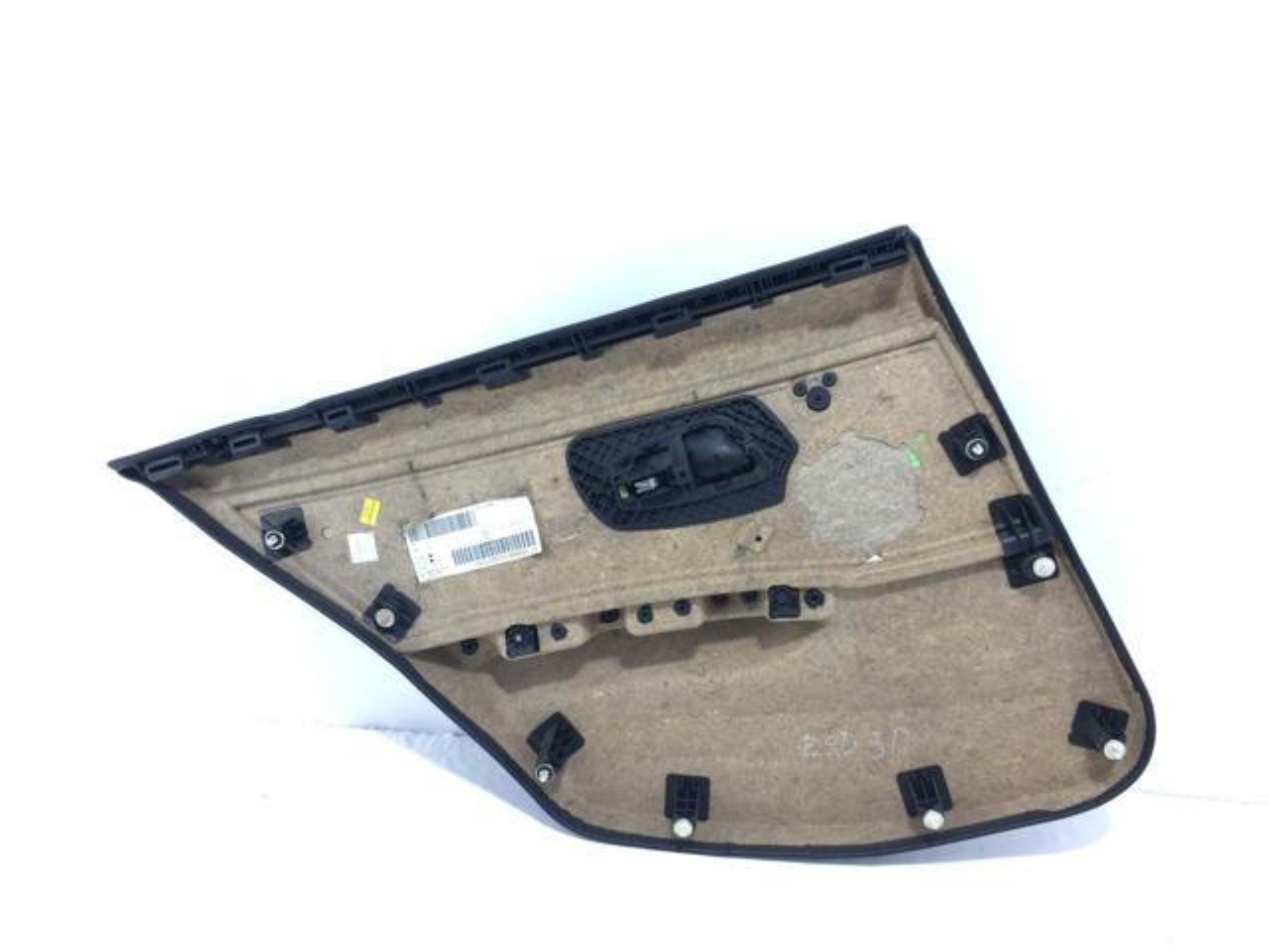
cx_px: 634
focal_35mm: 29
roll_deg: -1.7
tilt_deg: -22.0
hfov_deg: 61.7
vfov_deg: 48.2
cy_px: 476
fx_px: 1063
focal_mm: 4.15
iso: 40
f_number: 2.2
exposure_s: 1/100
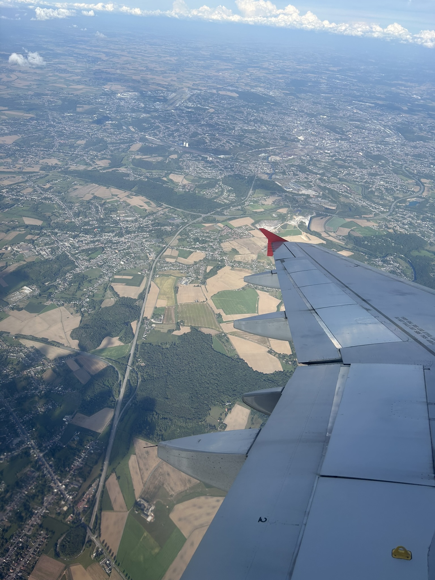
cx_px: 218
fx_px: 436
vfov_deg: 67.3
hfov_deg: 53.1
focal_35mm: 26
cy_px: 290
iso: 50
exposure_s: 1/3460
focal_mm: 5.7
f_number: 1.5
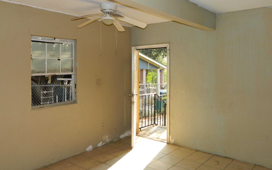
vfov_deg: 42.8
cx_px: 133
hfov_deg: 64.6
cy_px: 64
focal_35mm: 29
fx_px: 215
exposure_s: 1/100
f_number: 3.1
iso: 110
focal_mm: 4.5
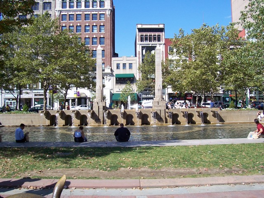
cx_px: 132
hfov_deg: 54.0
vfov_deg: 41.8
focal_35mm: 34
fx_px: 259
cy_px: 99
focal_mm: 5.6
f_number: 5.6
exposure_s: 1/350
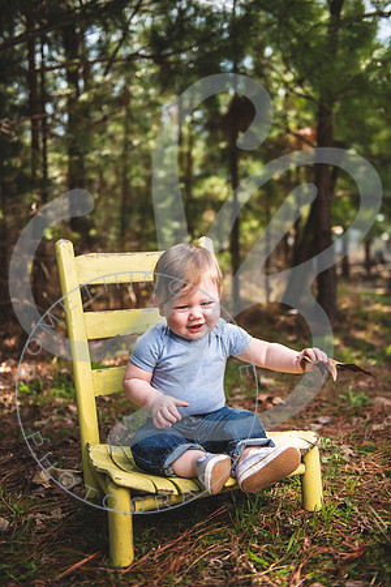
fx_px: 554
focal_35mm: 34
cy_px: 294
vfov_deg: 55.8
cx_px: 196
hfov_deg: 38.9
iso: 100
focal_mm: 34
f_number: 2.8
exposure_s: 1/640
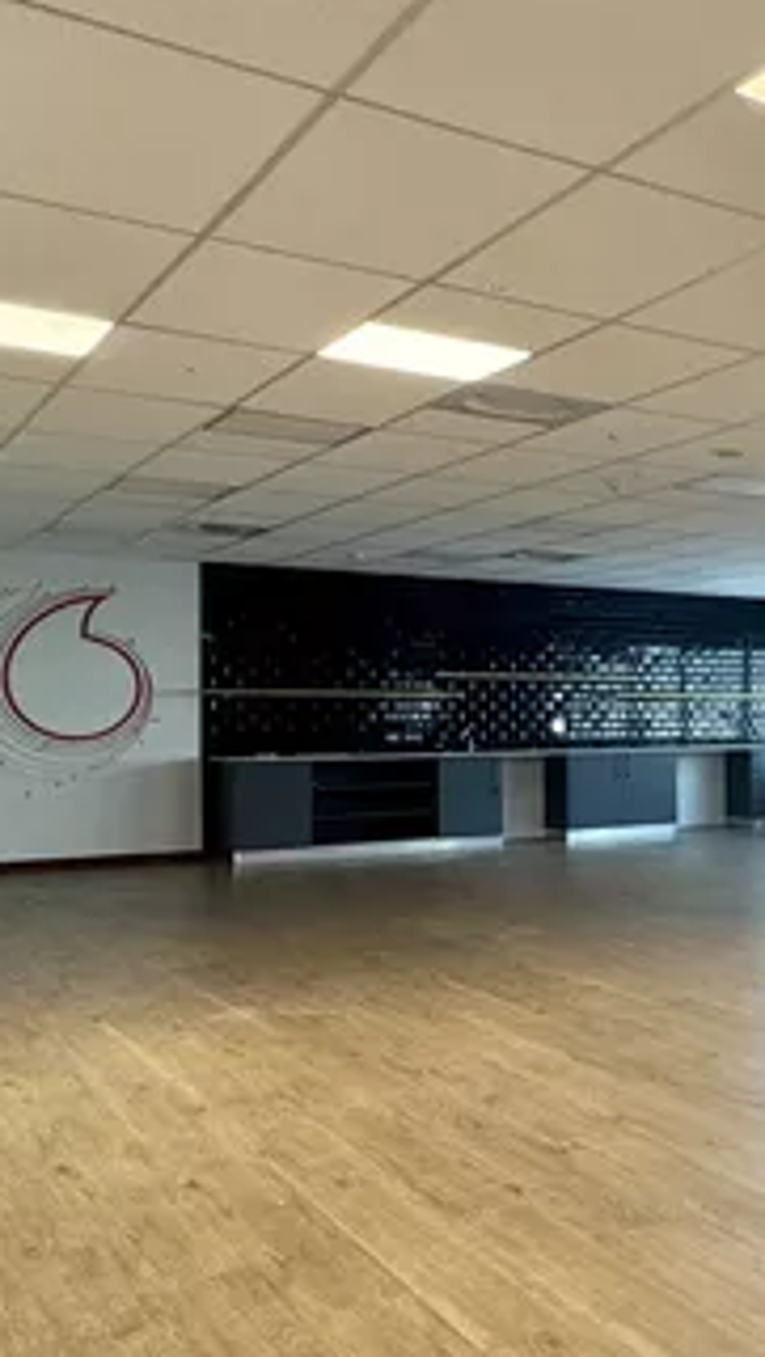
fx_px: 1368
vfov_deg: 52.7
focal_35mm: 38
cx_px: 1074
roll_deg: +0.0
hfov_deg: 25.4
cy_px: 731
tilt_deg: -0.7
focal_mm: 2.22
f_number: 2.2
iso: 80
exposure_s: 1/100
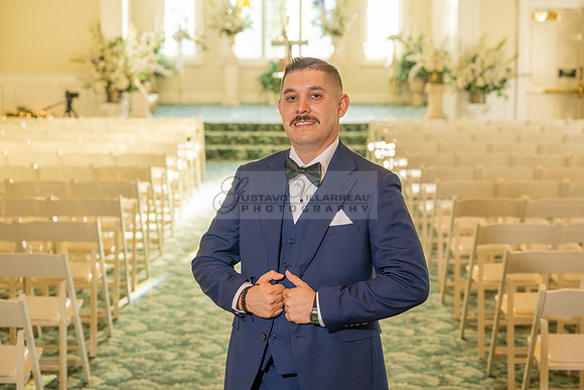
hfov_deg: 28.8
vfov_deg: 19.5
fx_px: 1136
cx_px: 292
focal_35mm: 70
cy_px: 195
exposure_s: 1/125
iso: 1000
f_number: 4.5
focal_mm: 70
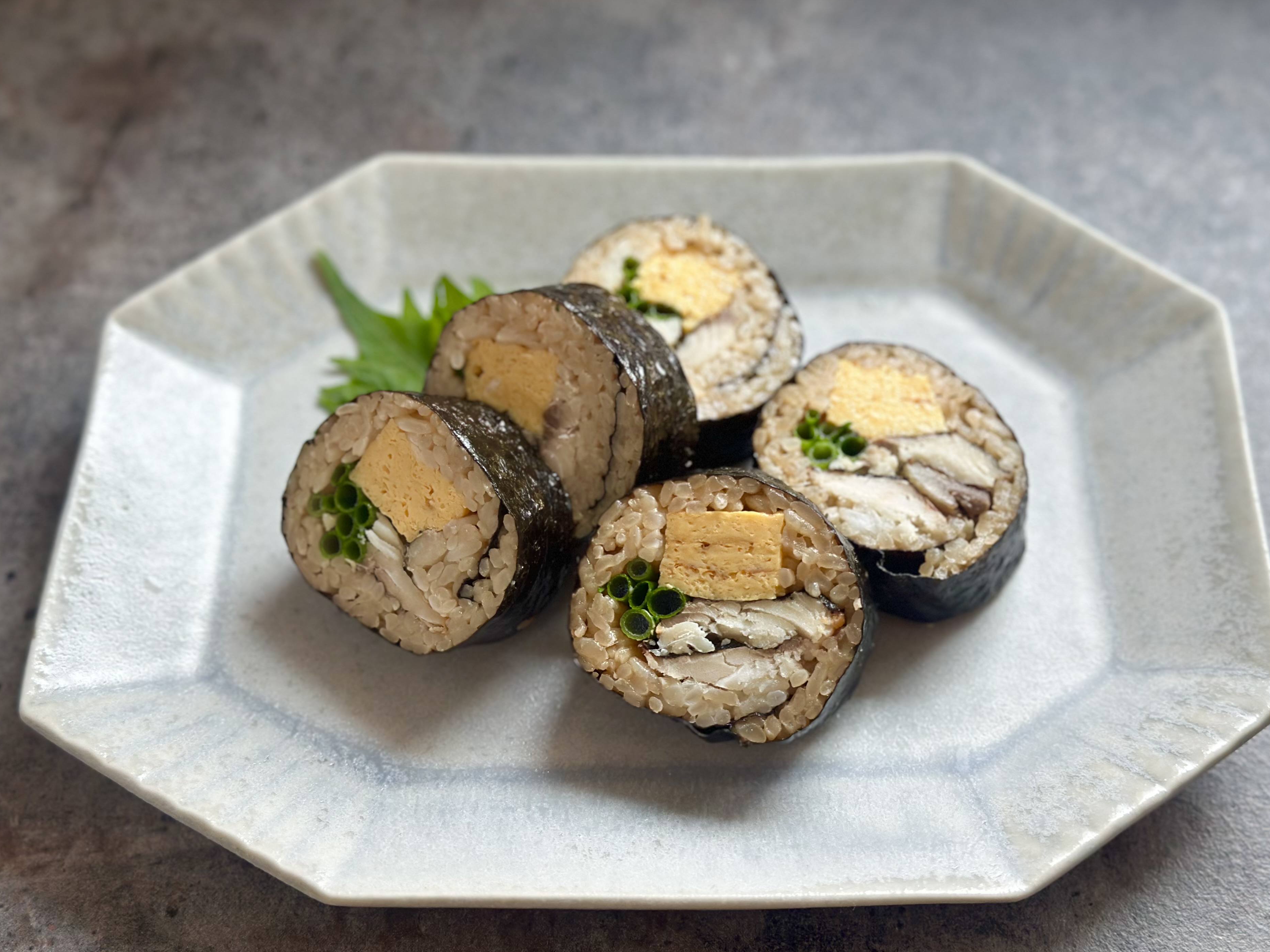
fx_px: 1908
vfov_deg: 28.0
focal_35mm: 52
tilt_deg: -56.7
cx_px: 647
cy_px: 501
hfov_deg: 36.8
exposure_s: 1/430
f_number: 1.78
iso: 80
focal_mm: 6.86
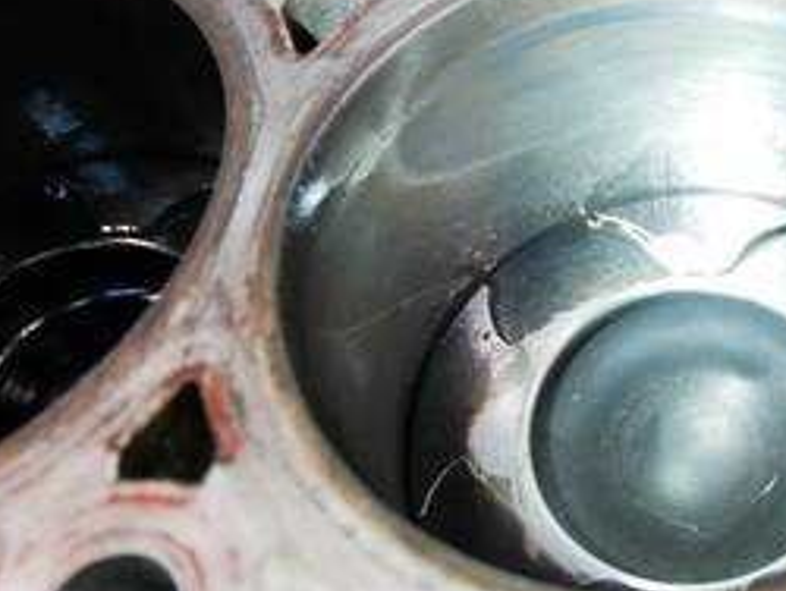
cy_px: 264
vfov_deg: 31.5
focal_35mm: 46
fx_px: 1045
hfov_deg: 38.9
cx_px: 673
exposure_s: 1/60
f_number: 3.5
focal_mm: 12
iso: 800
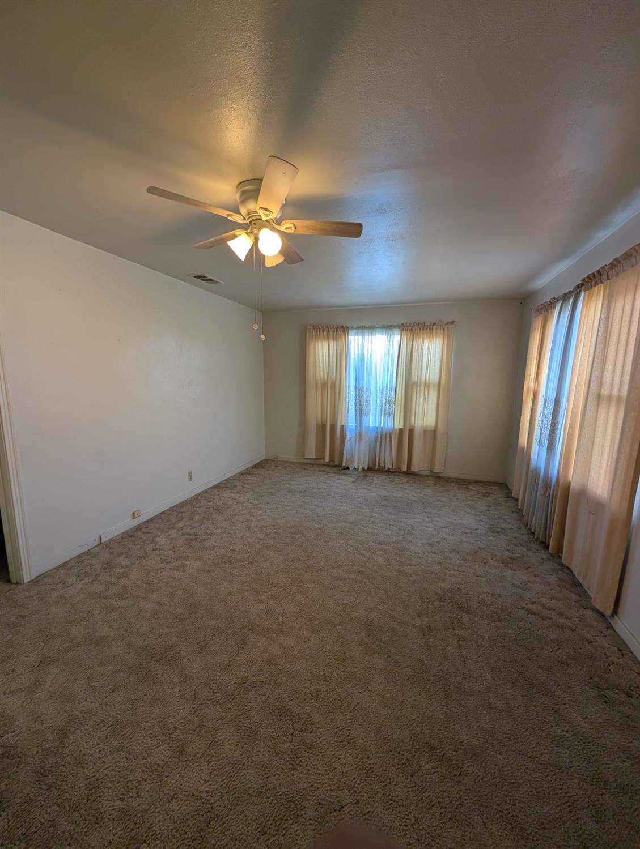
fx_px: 295
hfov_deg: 94.7
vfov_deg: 110.4
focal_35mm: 12
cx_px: 320
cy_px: 424
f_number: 1.7
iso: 103
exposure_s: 1/137
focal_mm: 2.02
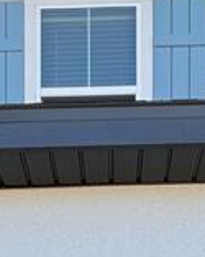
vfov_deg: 18.9
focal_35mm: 67
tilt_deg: -0.6
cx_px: 97
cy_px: 503
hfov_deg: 22.7
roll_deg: +0.6
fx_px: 510
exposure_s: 1/253
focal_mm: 2.22
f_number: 2.2
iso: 40
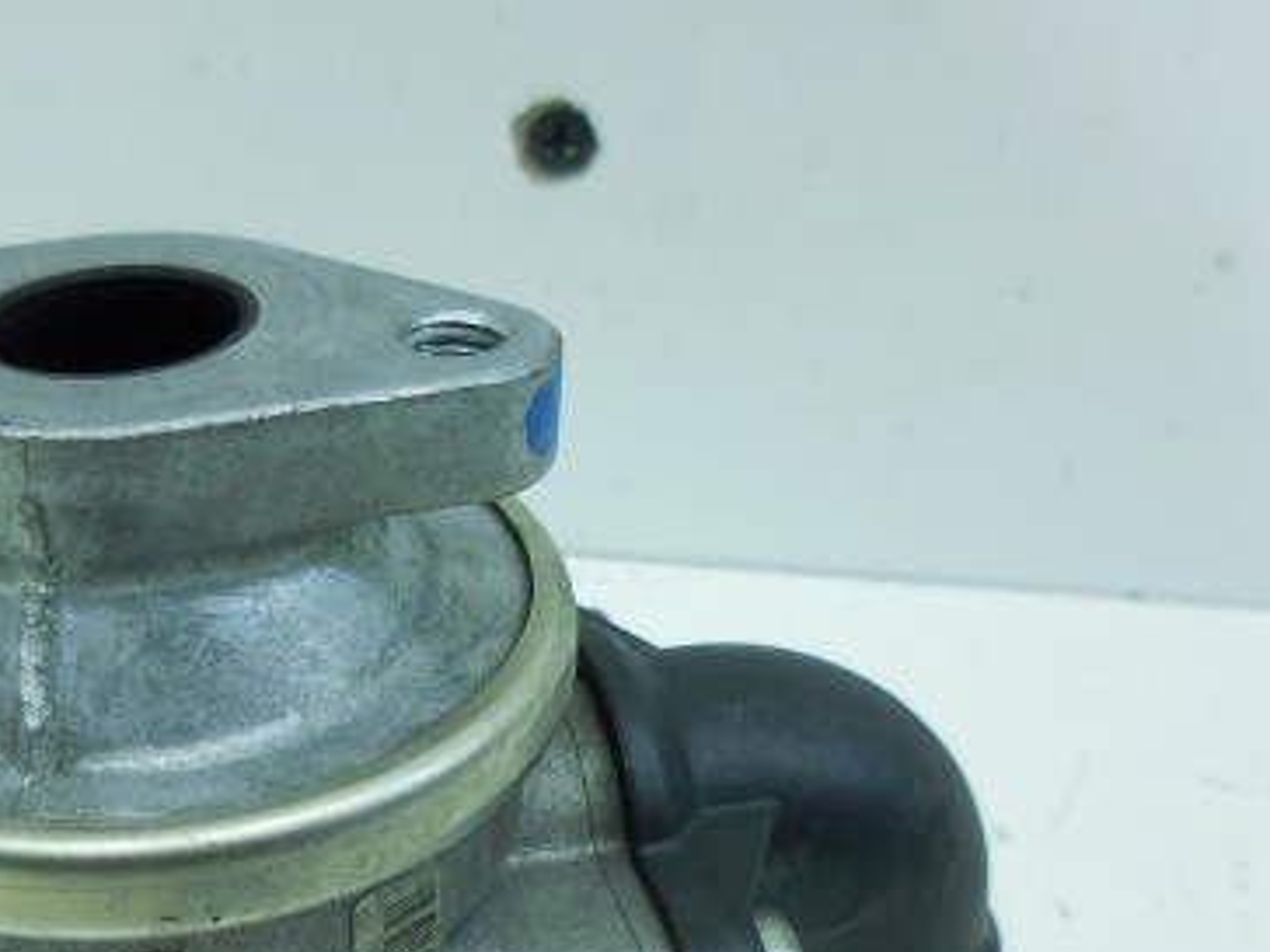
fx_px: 1614
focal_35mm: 44
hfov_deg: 41.5
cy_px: 778
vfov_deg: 31.9
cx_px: 300
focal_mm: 4.5
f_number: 3.3
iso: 125
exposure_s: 1/80
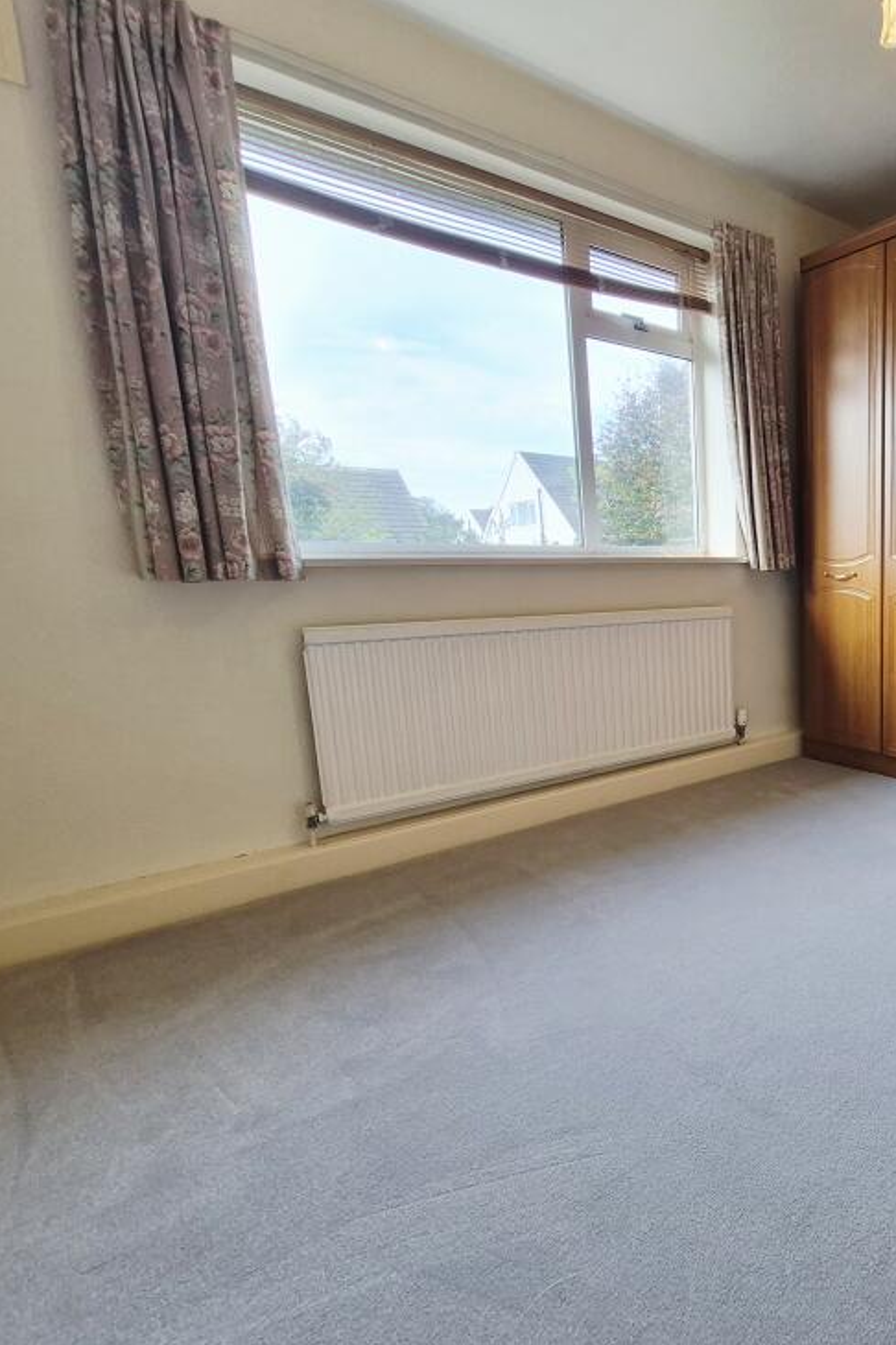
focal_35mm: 19
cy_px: 701
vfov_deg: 86.9
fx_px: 709
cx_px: 809
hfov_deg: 55.7
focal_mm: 1.74
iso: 80
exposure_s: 1/100
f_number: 2.2
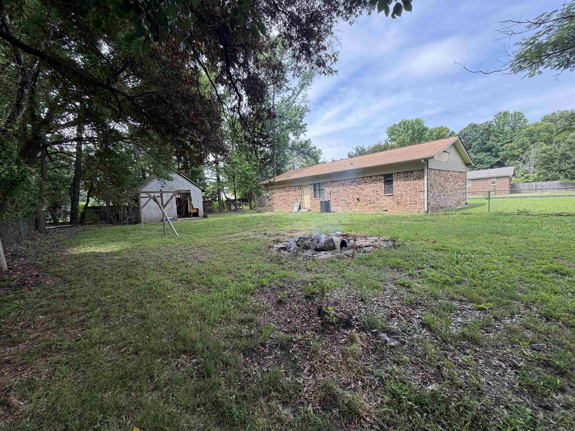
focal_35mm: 14
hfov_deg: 102.1
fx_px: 233
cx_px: 288
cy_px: 216
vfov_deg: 85.7
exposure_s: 1/502
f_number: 2.2
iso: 64
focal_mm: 2.22
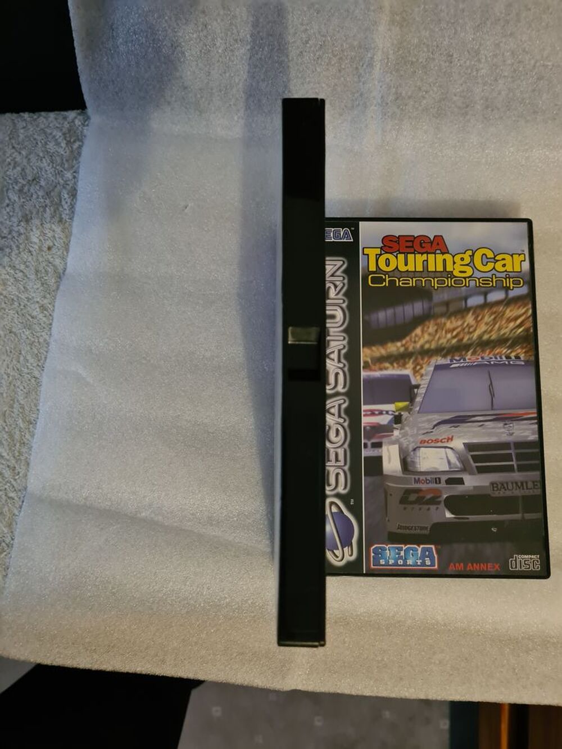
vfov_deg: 67.3
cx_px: 281
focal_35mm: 26
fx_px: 563
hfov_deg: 53.1
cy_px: 374
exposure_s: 1/25
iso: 640
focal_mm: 5.4
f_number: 1.8
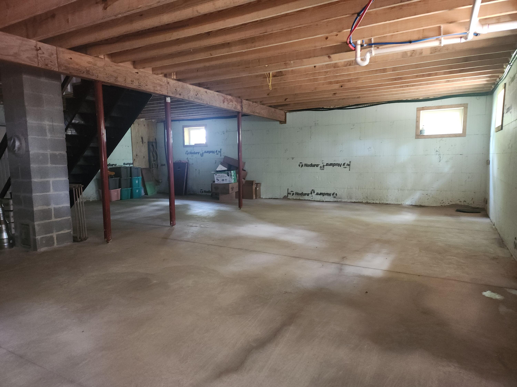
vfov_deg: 58.9
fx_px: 344
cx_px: 258
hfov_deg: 73.9
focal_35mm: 23
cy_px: 194
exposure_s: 1/9.99
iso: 250
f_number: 1.8
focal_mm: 6.4
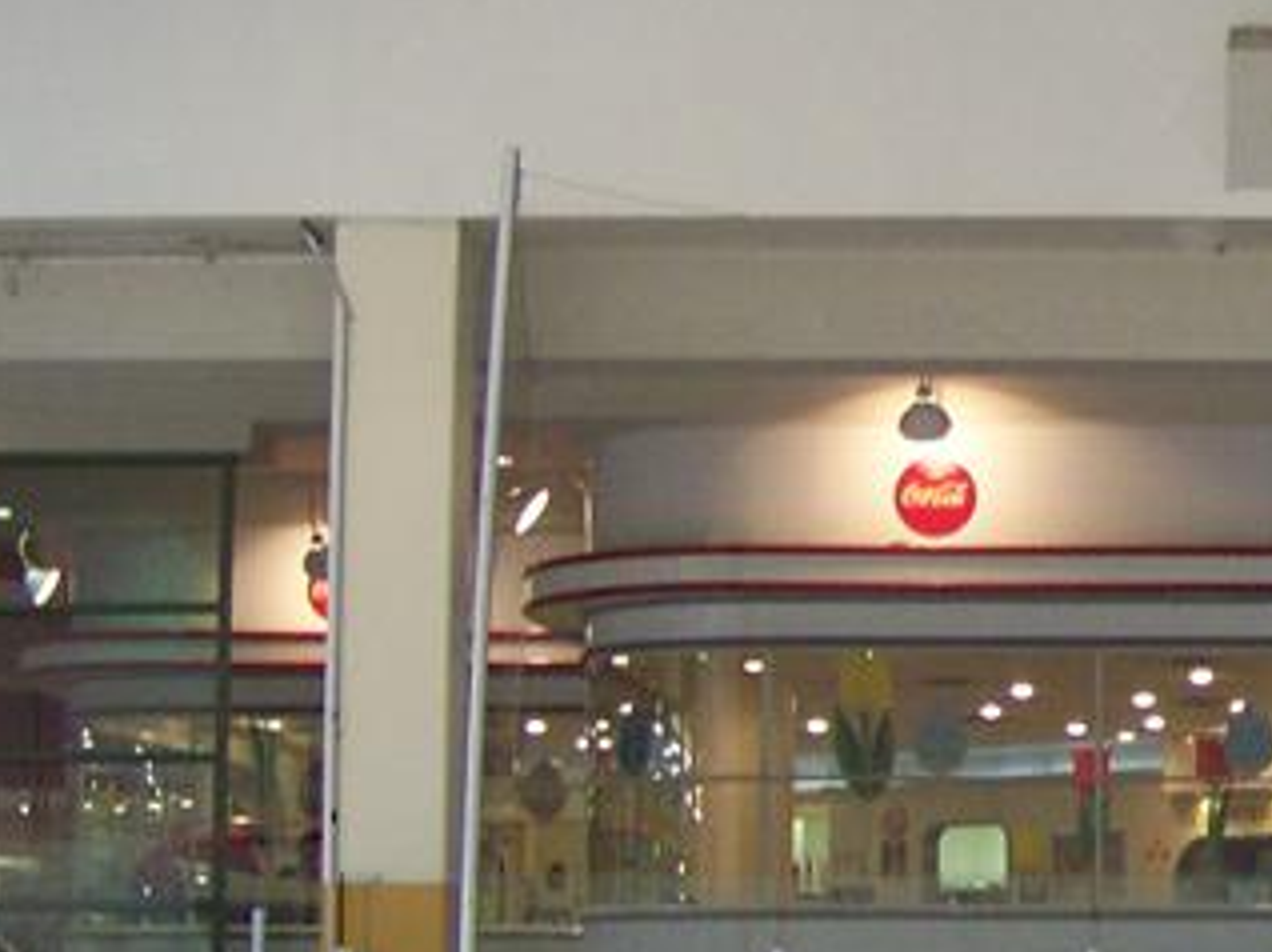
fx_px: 4259
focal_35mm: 116
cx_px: 1512
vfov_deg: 12.7
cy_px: 680
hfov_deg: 16.3
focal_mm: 5.85
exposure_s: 1/30
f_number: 2.8
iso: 125
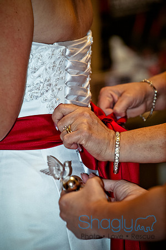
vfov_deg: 7.4
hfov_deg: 4.9
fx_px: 1924
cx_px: 83
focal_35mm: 278
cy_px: 125
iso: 400
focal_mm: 185
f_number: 4
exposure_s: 1/60
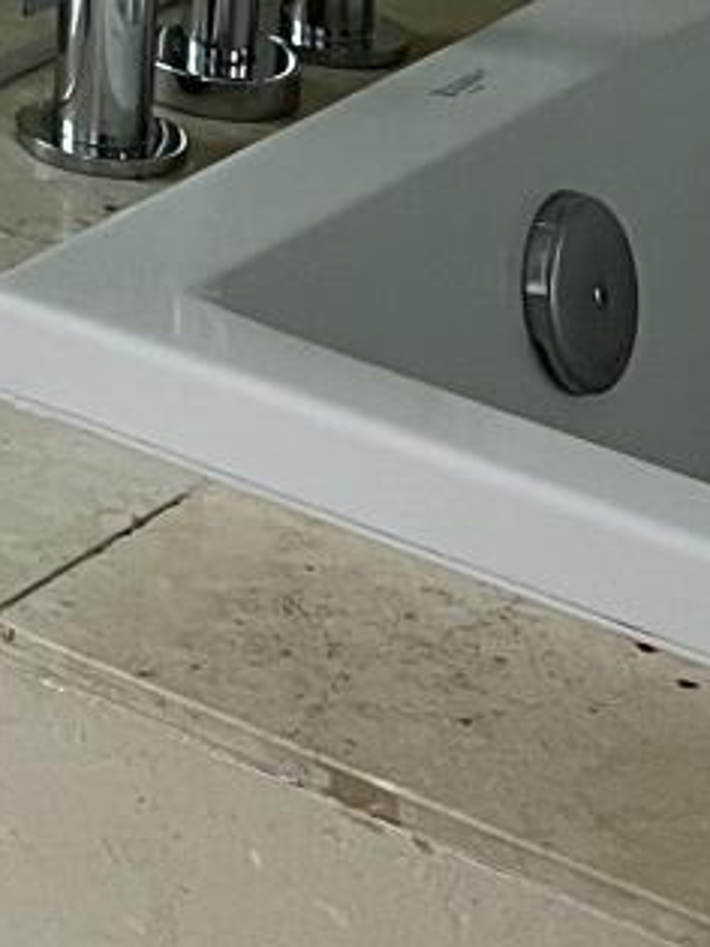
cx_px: -1387
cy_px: -1230
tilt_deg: -4.4
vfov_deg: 10.5
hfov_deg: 7.8
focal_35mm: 165
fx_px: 4515
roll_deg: -0.1
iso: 80
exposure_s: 1/60
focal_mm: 5.7
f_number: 1.5
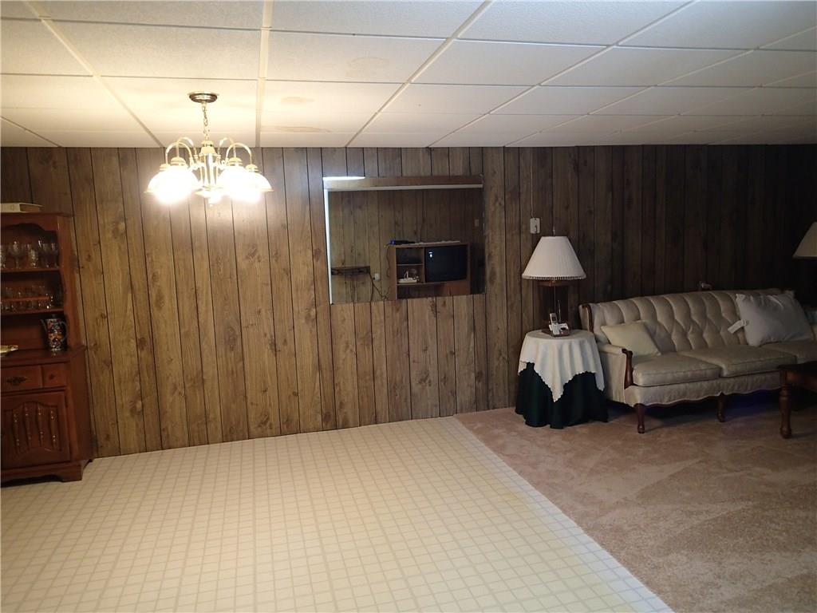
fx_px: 590
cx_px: 408
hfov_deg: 69.4
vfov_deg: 54.9
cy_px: 306
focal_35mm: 25
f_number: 2
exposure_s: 1/30
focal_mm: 4.5
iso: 200
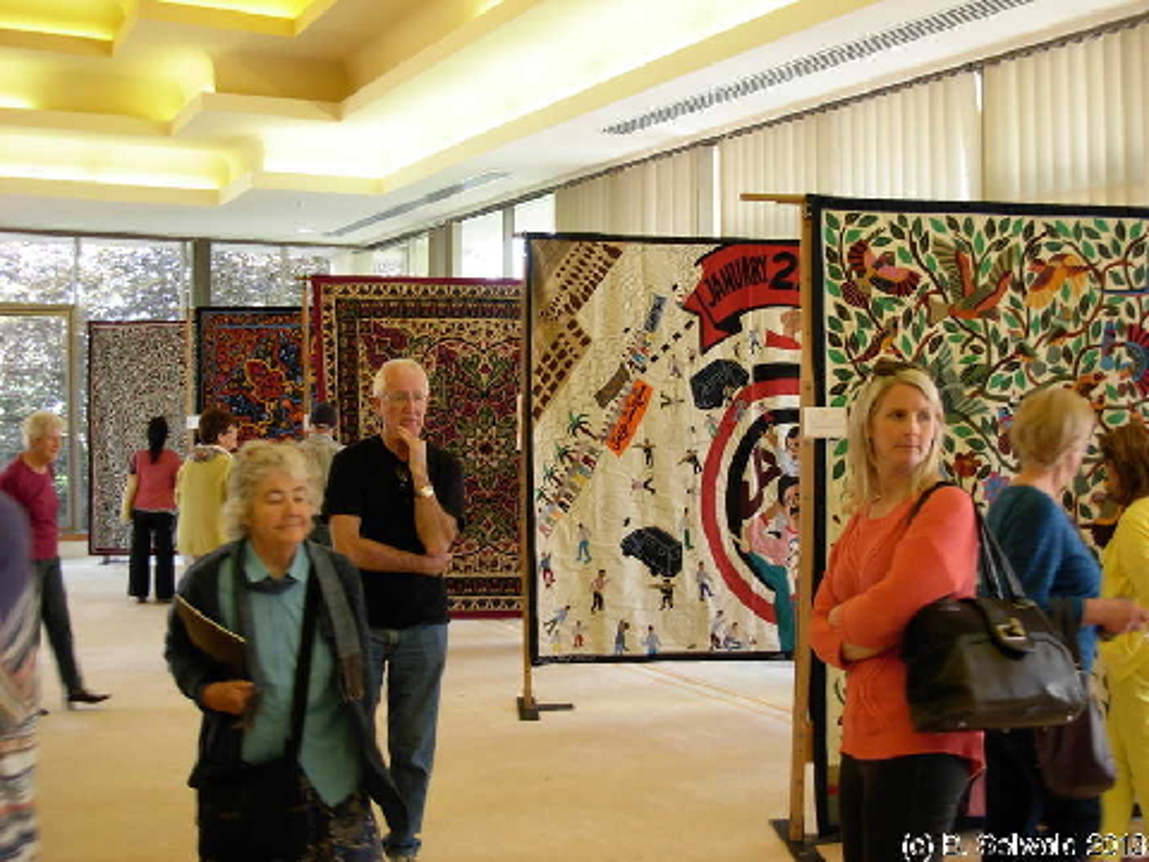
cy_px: 431
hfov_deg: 49.0
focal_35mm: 38
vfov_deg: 37.7
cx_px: 574
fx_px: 1261
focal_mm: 6.3
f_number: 2.9
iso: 79
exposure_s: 1/25.3
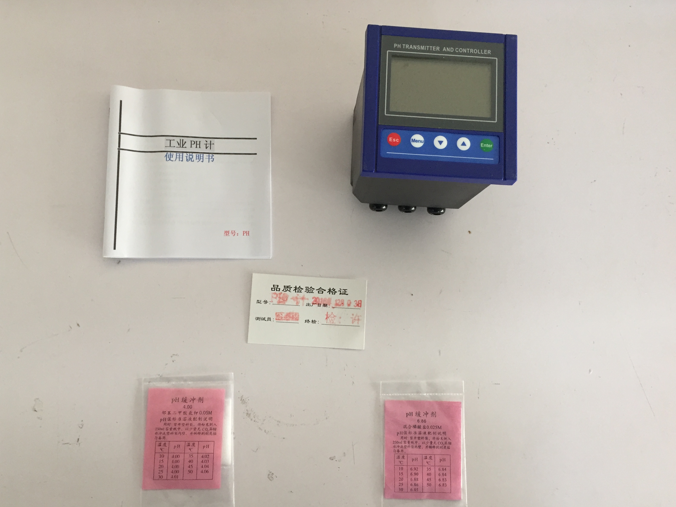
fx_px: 586
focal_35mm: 30
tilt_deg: -81.5
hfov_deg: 60.0
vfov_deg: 46.8
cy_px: 250
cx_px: 331
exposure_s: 1/33
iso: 125
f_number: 2.2
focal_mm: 4.15
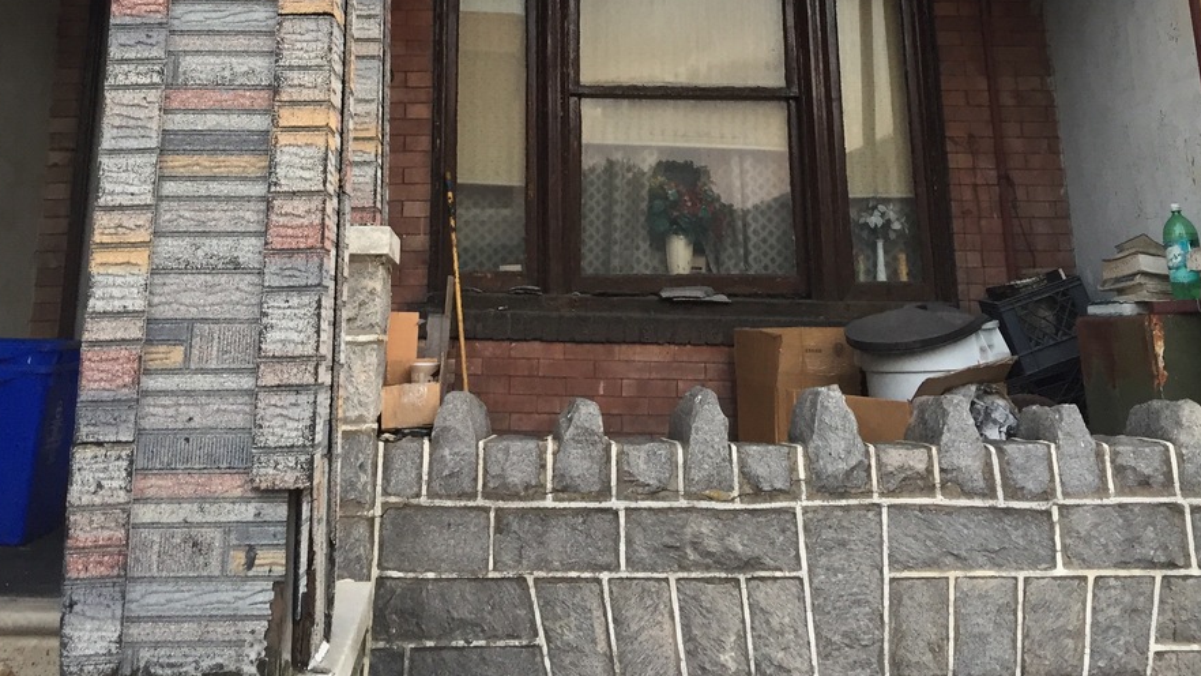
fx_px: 1369
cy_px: -95
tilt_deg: +16.9
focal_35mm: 43
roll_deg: +0.8
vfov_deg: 25.4
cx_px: 592
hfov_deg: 47.4
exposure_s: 1/30
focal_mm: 4.15
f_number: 2.2
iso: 80
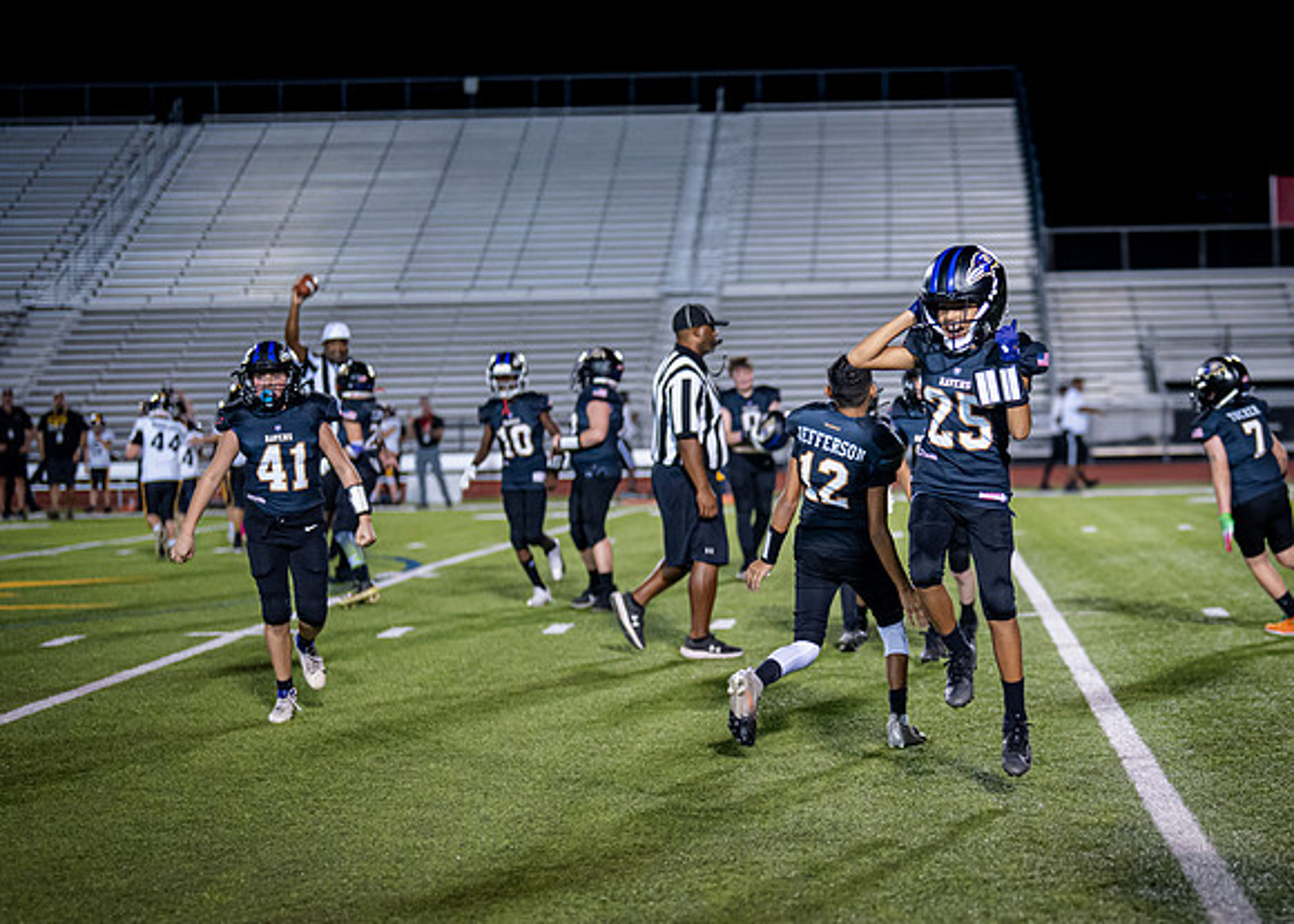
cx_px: 1032
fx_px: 3320
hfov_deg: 21.8
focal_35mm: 90
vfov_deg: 15.8
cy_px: 569
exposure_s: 1/1000
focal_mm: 50
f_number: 1.2
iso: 800
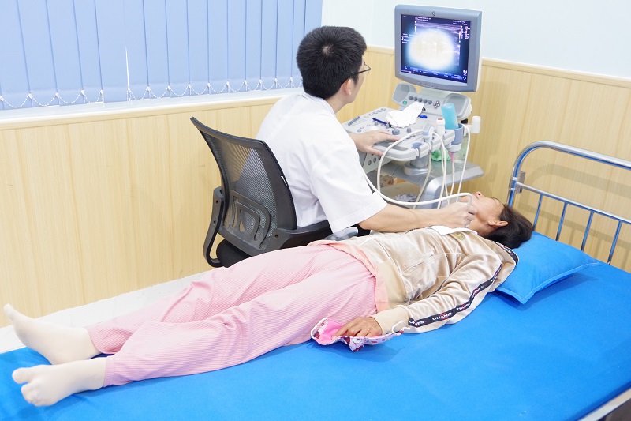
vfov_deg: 42.3
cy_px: 210
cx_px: 316
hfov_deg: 60.3
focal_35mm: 31
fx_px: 543
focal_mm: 21
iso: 1600
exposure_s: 1/13
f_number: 4
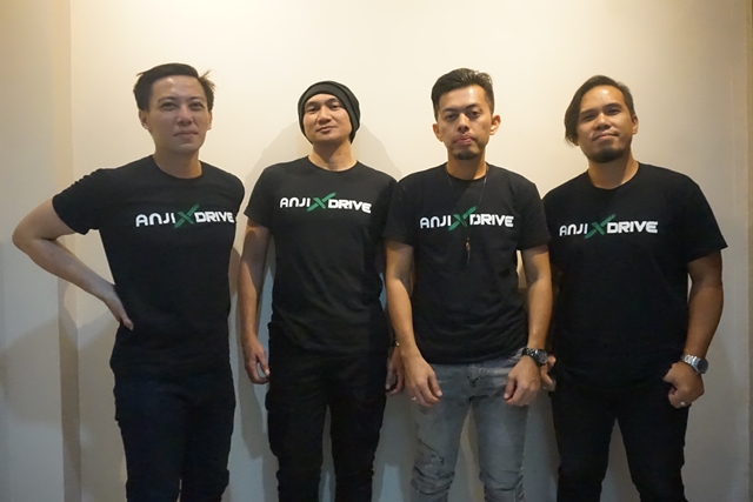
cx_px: 376
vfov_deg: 43.6
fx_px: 628
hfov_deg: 61.9
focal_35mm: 30
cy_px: 251
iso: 10000
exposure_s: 1/160
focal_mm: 20
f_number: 5
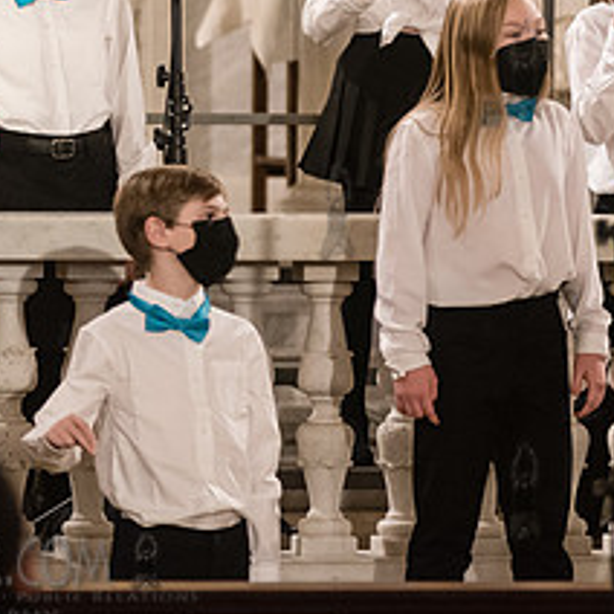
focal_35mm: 431
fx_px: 8649
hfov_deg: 4.1
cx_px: -38
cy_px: 68
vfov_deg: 4.1
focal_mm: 185
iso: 4000
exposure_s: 1/200
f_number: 4
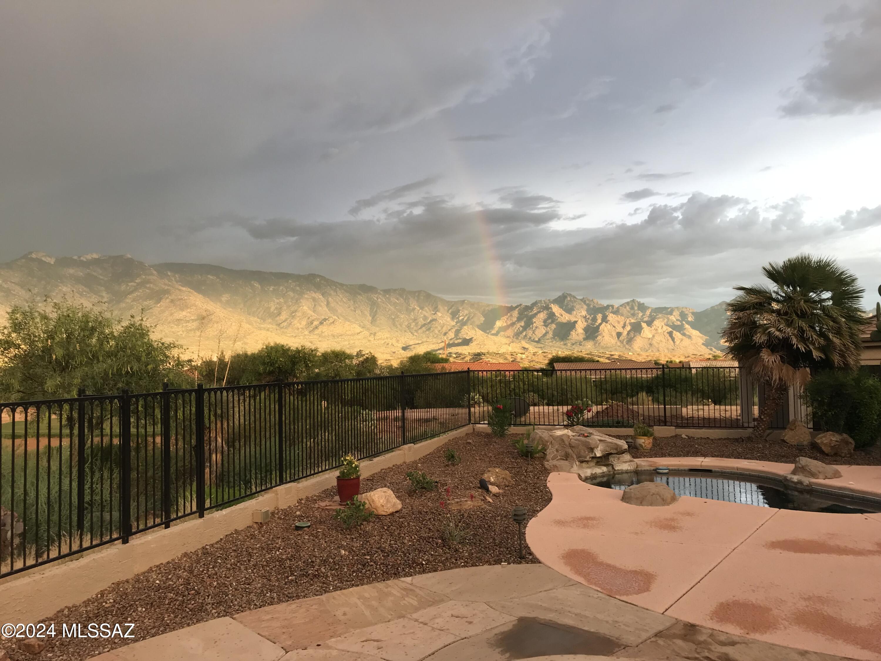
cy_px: 330
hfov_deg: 63.4
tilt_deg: +2.5
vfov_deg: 49.7
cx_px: 440
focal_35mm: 28
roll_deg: +0.5
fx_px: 713
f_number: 1.8
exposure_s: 1/60
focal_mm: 3.99
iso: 25
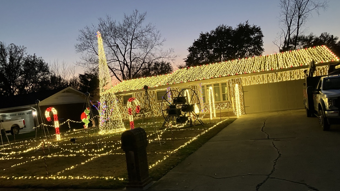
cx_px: 171
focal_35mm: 31
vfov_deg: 37.4
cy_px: 124
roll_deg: +5.4
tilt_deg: -2.4
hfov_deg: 62.6
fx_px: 279
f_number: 1.8
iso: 400
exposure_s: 1/30
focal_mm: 3.99
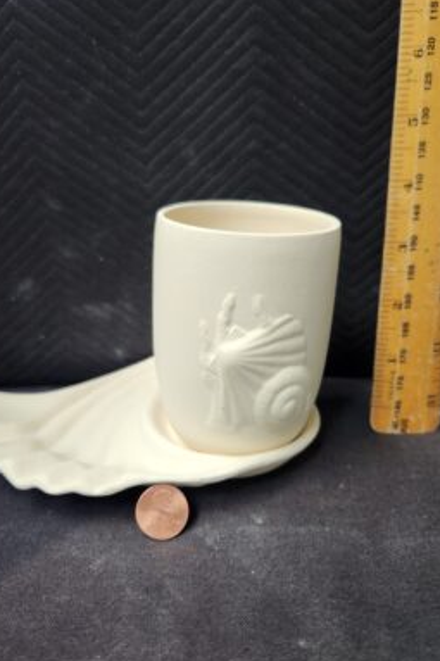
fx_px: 459
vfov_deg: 71.5
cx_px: 207
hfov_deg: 51.2
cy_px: 324
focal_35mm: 25
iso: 500
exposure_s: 1/120
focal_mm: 5.4
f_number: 1.8
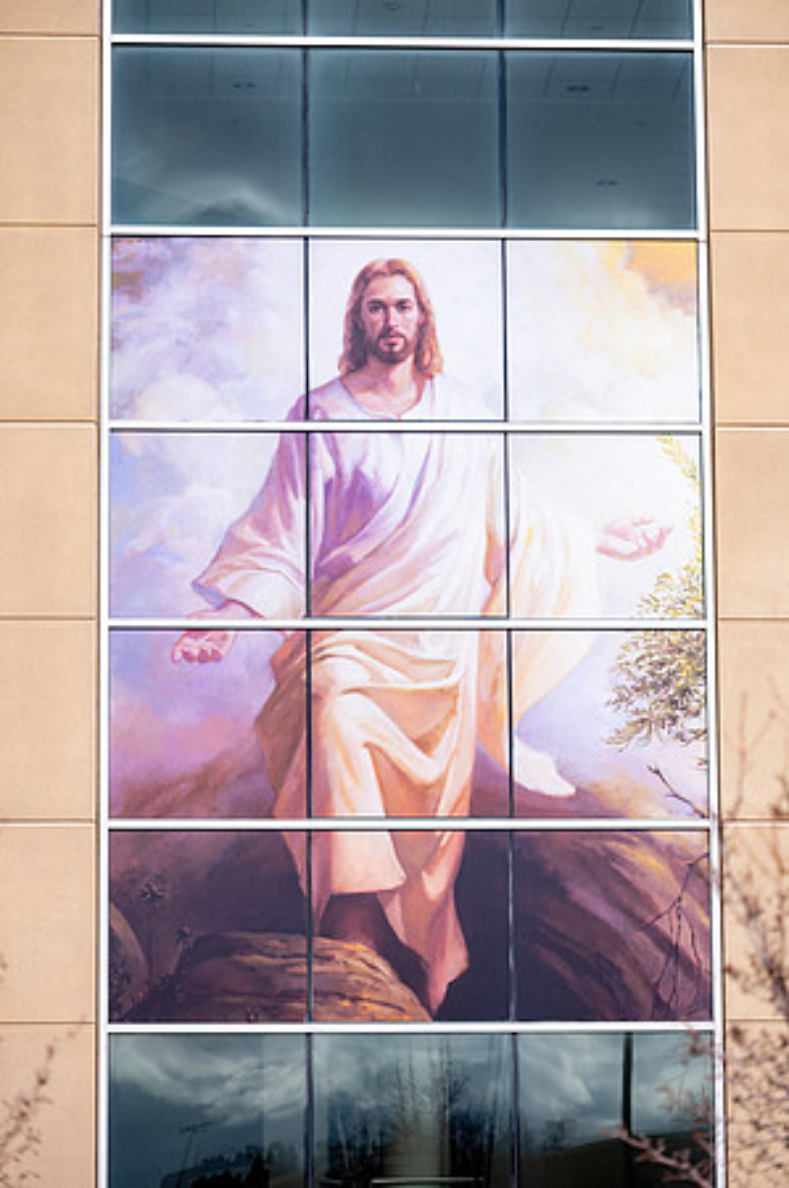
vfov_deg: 14.7
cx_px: 394
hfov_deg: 9.8
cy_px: 594
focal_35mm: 140
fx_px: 4613
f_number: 2.8
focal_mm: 140
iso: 100
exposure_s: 1/1000
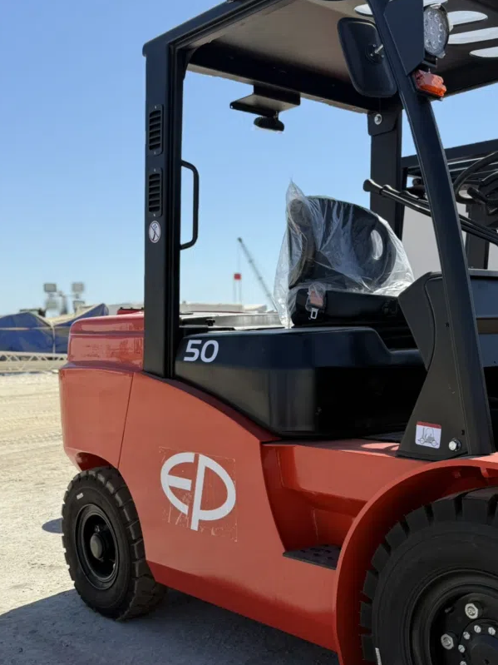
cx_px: 308
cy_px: 452
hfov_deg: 35.0
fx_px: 787
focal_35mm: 41
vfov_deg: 45.0
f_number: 1.78
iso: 80
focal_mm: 6.76
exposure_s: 1/3425
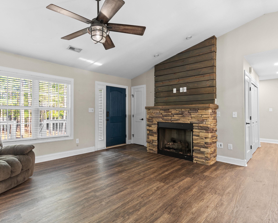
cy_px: 111
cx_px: 121
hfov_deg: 89.2
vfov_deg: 77.0
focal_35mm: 17
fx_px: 140
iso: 100
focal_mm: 10
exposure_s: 1/2
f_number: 4.5
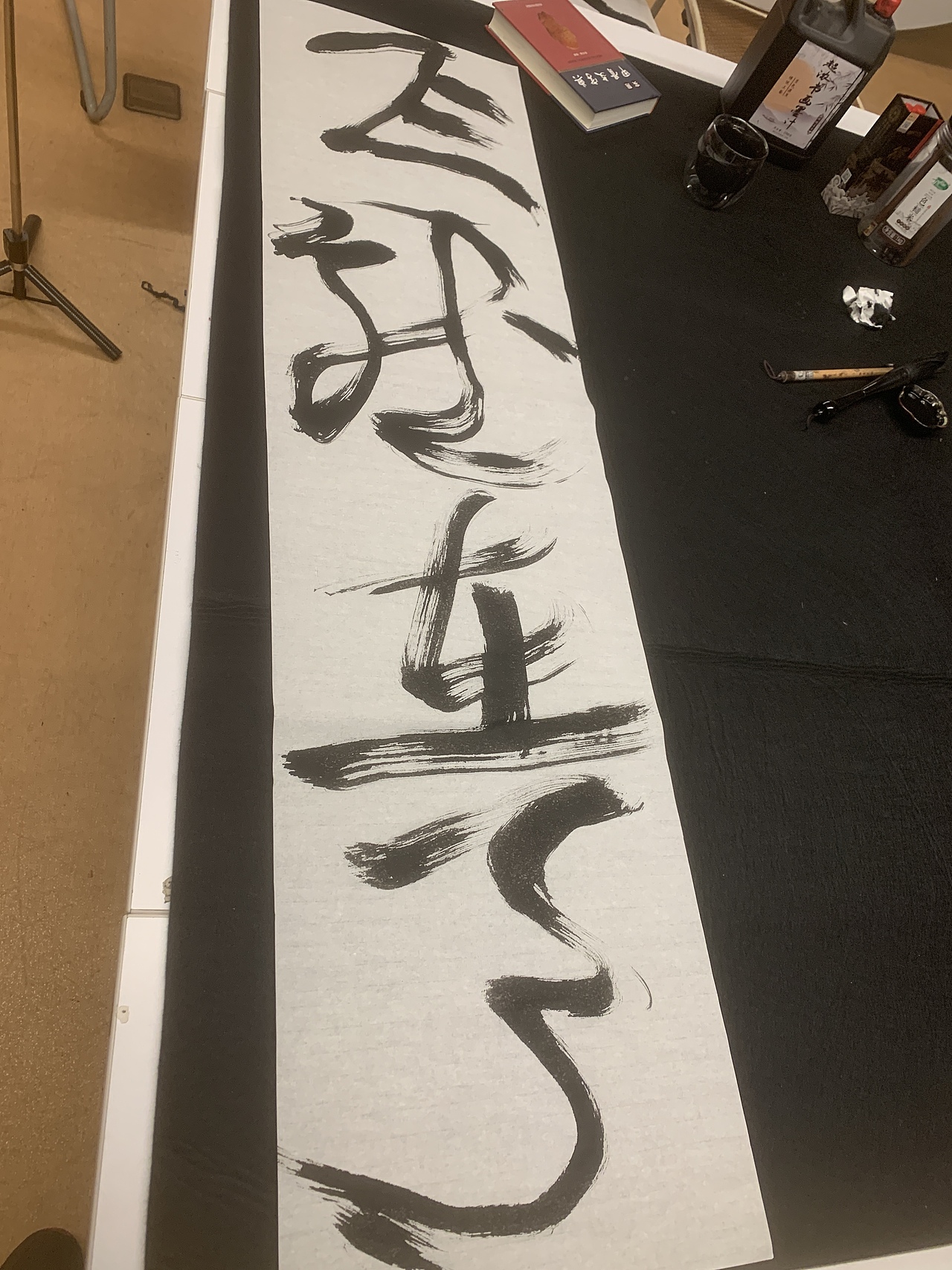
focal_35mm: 26
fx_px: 954
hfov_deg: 53.1
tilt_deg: -53.8
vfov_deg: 67.3
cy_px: 635
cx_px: 476
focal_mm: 4.25
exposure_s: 1/50
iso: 100
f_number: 1.8
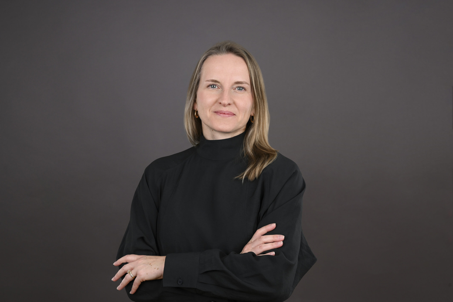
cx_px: 226
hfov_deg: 47.4
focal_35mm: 41
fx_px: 516
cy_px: 151
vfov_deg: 32.7
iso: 100
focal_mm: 41
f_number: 8
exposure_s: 1/160
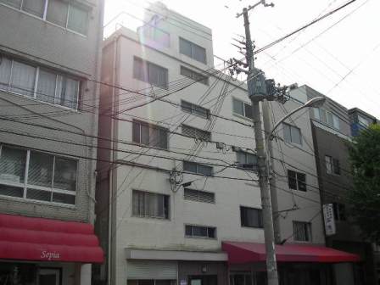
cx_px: 190
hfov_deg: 49.0
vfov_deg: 37.7
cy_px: 142
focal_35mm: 38
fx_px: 417
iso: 71
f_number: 4.1
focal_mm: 5.8
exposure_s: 1/792
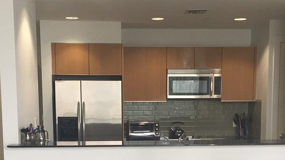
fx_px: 476
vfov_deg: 18.6
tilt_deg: -8.7
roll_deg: +0.0
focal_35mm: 63
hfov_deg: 33.3
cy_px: 164
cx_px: 148
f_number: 2.2
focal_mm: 4.15
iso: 40
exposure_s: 1/40
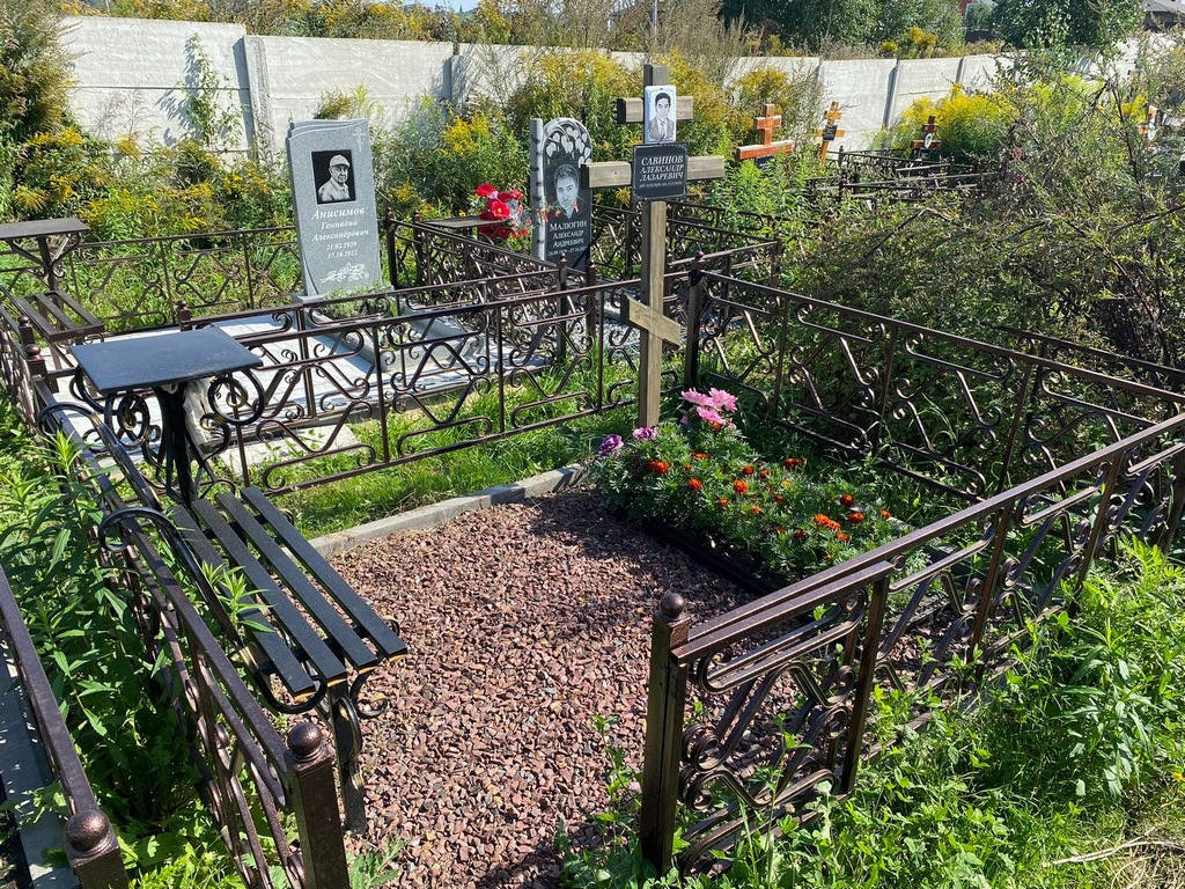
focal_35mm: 26
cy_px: 444
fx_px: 890
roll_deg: -0.9
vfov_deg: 53.1
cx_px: 592
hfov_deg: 67.3
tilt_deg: -23.4
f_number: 1.8
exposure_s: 1/1025
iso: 32
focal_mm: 4.25
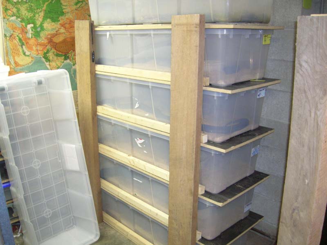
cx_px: 164
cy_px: 122
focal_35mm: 34
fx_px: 321
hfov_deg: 54.0
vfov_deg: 41.8
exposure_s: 1/13
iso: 200
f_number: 2.9
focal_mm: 5.7
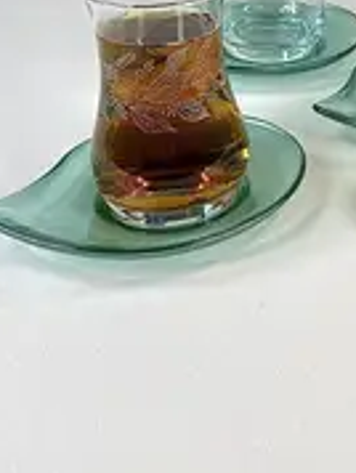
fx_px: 958
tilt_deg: -18.6
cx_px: 369
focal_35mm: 70
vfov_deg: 26.6
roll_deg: -0.2
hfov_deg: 20.3
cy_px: 27
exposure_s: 1/437
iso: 32
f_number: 1.8
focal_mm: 4.25
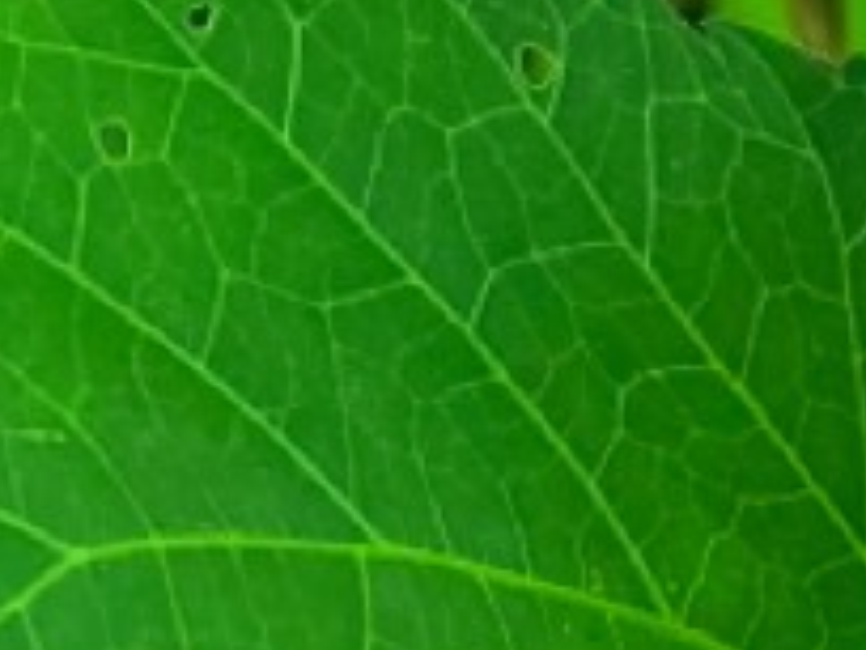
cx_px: 1626
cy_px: 845
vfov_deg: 8.3
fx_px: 4403
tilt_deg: -51.1
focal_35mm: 176
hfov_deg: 10.5
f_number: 1.8
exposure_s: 1/121
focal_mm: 3.99
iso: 50
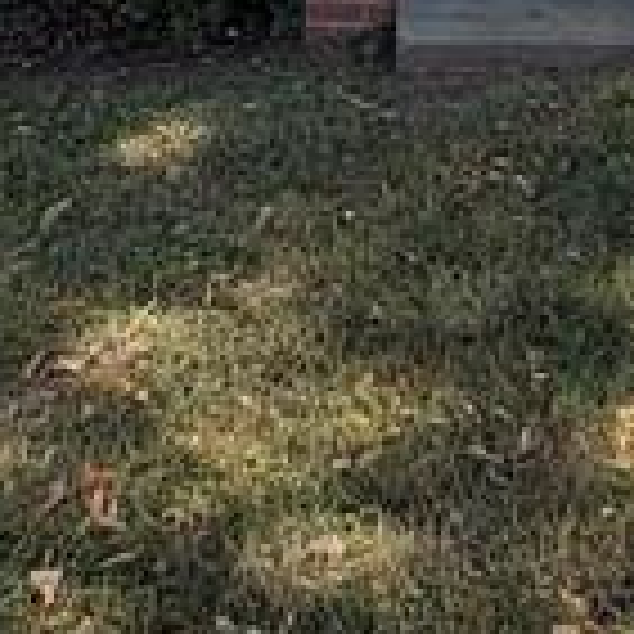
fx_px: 1865
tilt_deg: +11.3
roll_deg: +0.7
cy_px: -832
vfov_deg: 14.1
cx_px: 630
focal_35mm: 90
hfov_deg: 18.8
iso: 40
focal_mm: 2.22
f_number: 2.2
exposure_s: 1/476
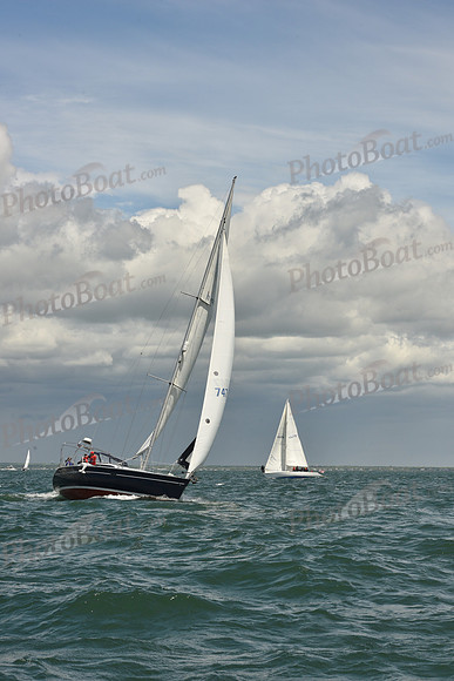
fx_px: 1607
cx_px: 227
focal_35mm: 85
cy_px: 340
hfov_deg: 16.1
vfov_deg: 23.9
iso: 320
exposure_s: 1/800
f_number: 13
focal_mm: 85
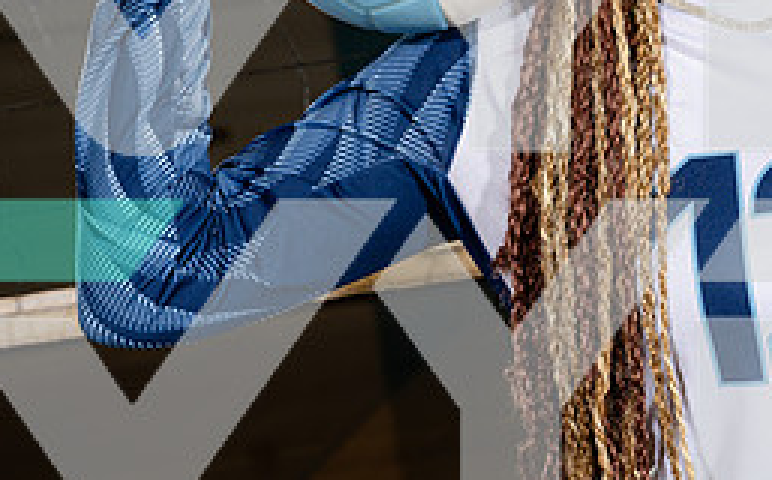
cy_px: -4
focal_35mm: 129
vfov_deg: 10.0
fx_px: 2711
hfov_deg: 16.1
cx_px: 646
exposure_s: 1/250
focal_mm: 56
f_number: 5.6
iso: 250
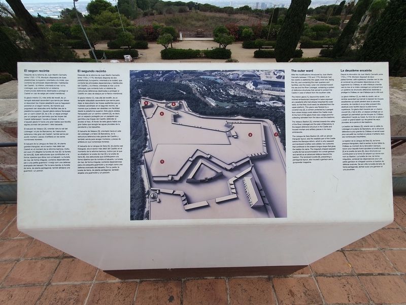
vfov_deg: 89.9
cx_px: 203
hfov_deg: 106.2
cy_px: 152
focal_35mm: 13
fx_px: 152
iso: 50
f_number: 2.2
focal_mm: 1.8
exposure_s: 1/666
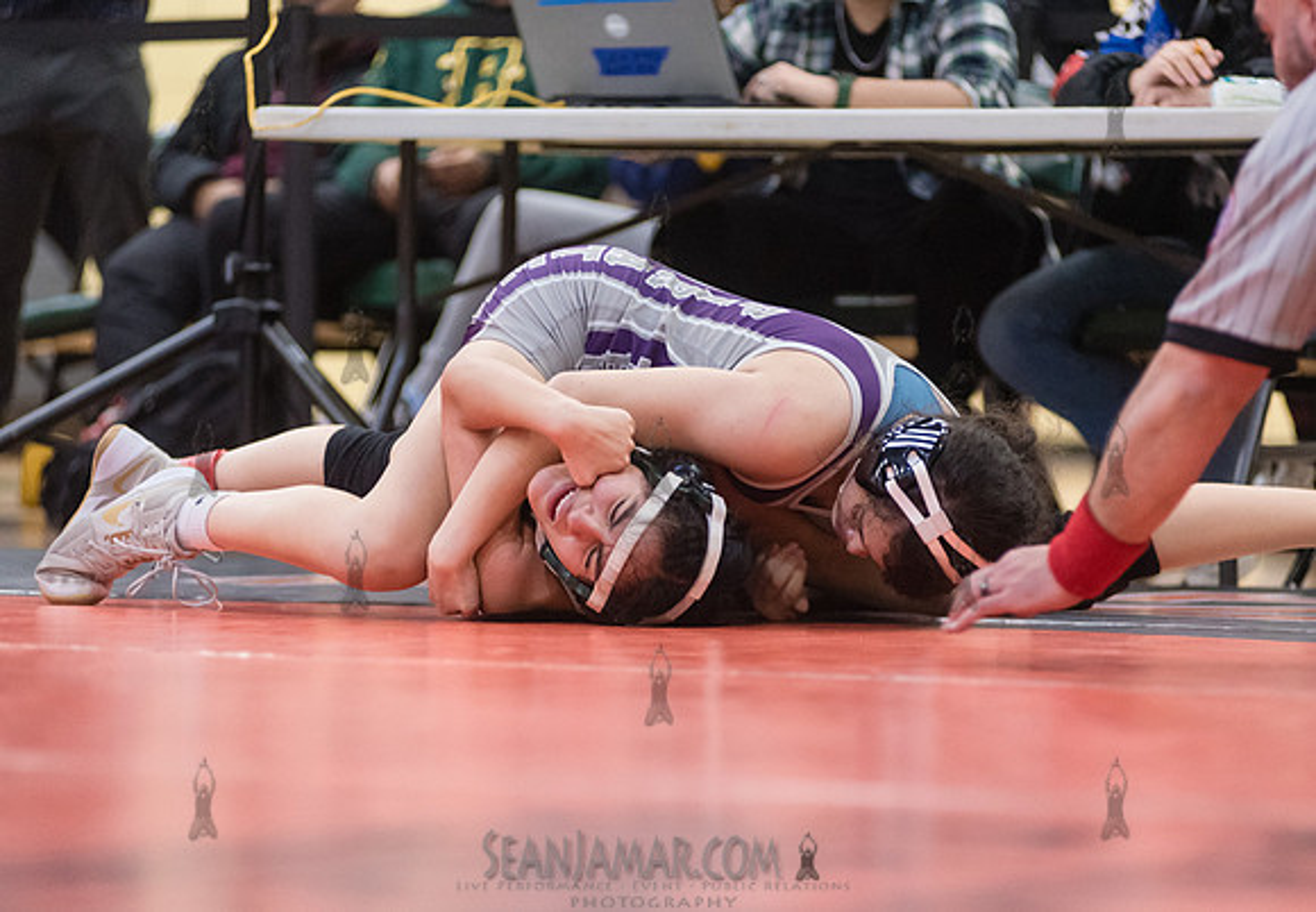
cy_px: 469
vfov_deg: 7.0
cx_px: 704
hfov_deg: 10.1
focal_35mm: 202
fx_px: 7482
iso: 5000
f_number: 3.2
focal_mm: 170
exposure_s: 1/320
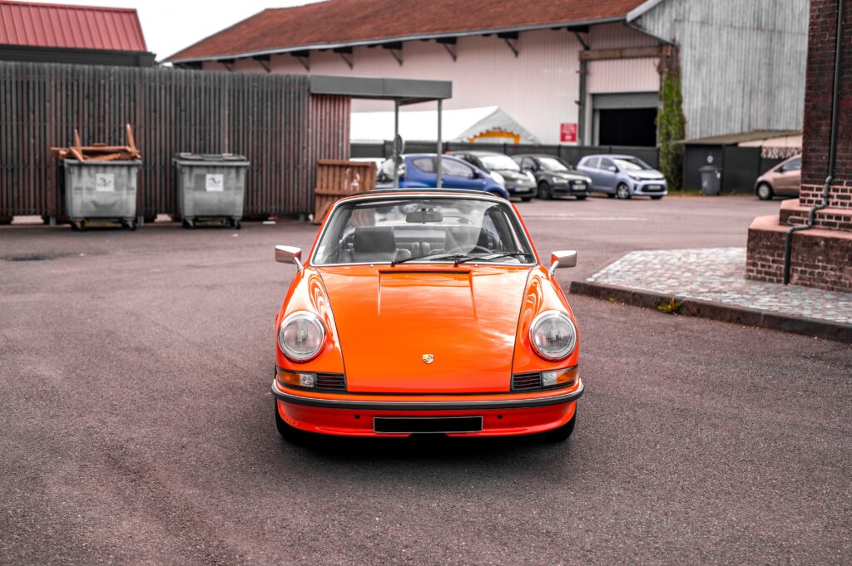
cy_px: 283
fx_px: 1182
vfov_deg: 26.9
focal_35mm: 50
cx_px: 426
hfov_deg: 39.6
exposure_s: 1/640
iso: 100
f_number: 3.2
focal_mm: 50
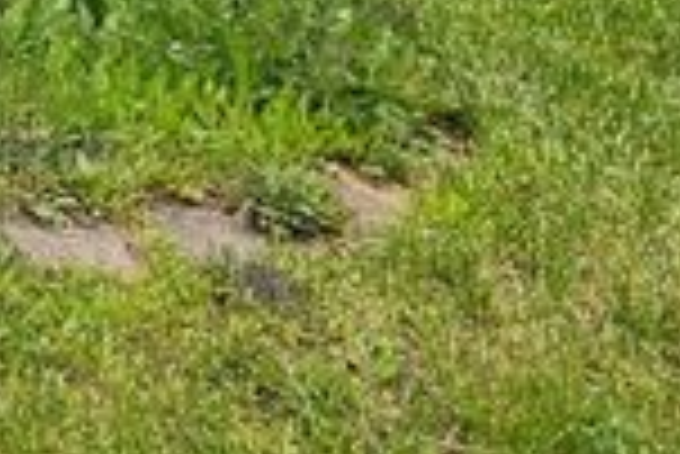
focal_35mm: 162
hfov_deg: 9.9
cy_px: -1110
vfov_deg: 7.1
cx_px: -1306
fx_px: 3063
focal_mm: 6.3
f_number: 1.7
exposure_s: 1/298
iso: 10
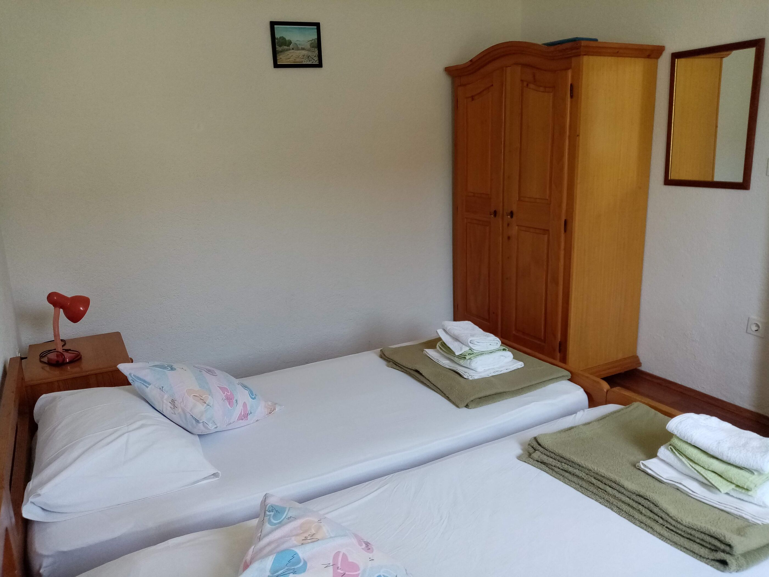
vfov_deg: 53.1
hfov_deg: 67.3
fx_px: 578
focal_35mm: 26
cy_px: 288
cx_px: 384
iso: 129
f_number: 1.8
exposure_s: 1/33.3
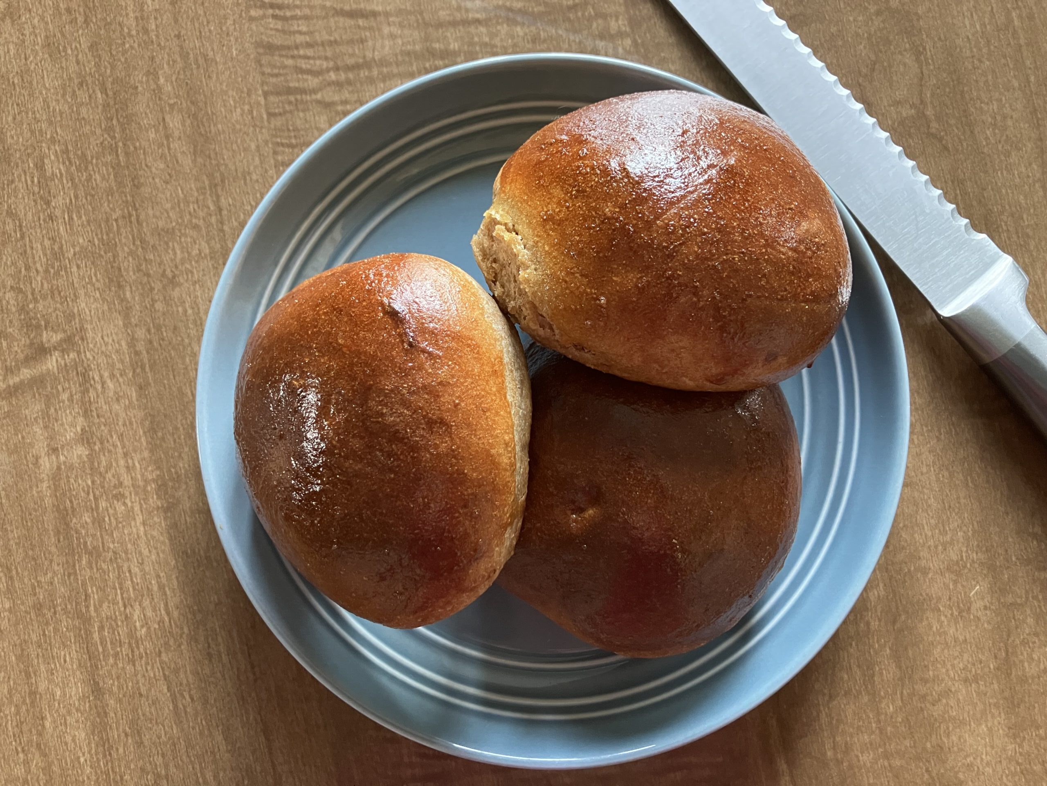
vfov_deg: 49.7
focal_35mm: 28
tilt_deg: -85.5
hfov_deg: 63.4
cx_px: 524
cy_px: 393
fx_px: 847
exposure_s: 1/45
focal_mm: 3.99
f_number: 1.8
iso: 320
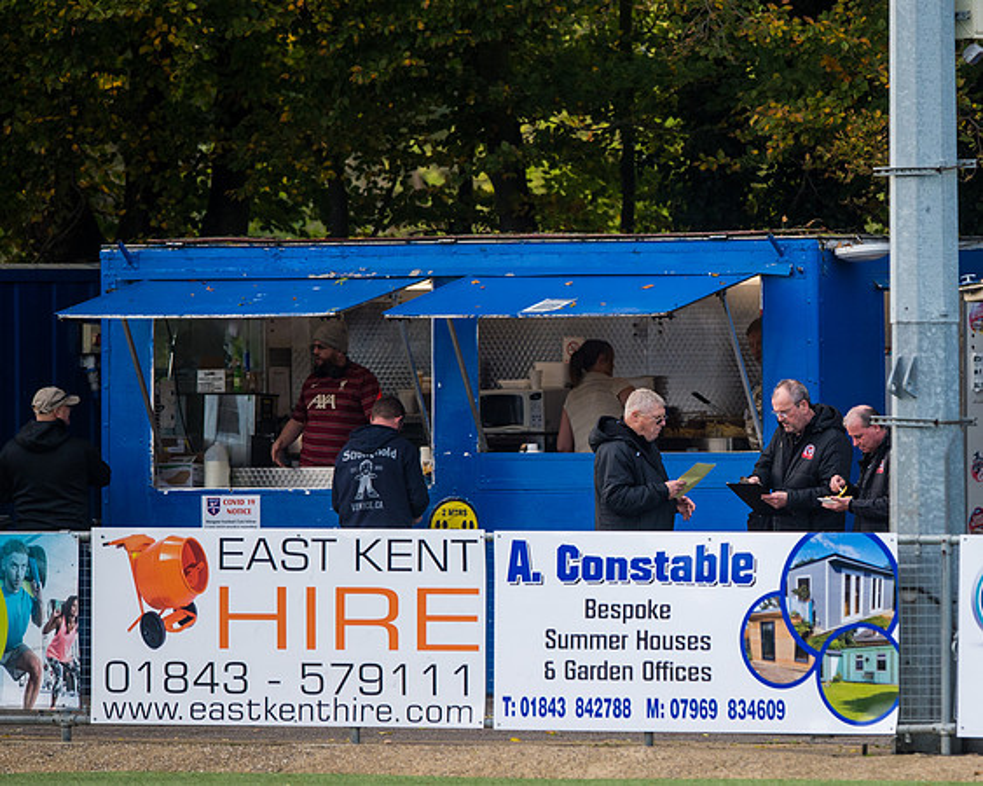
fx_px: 17918
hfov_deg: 3.1
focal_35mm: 616
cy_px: 391
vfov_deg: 2.5
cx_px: 794
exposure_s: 1/4000
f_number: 4
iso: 800
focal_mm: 400
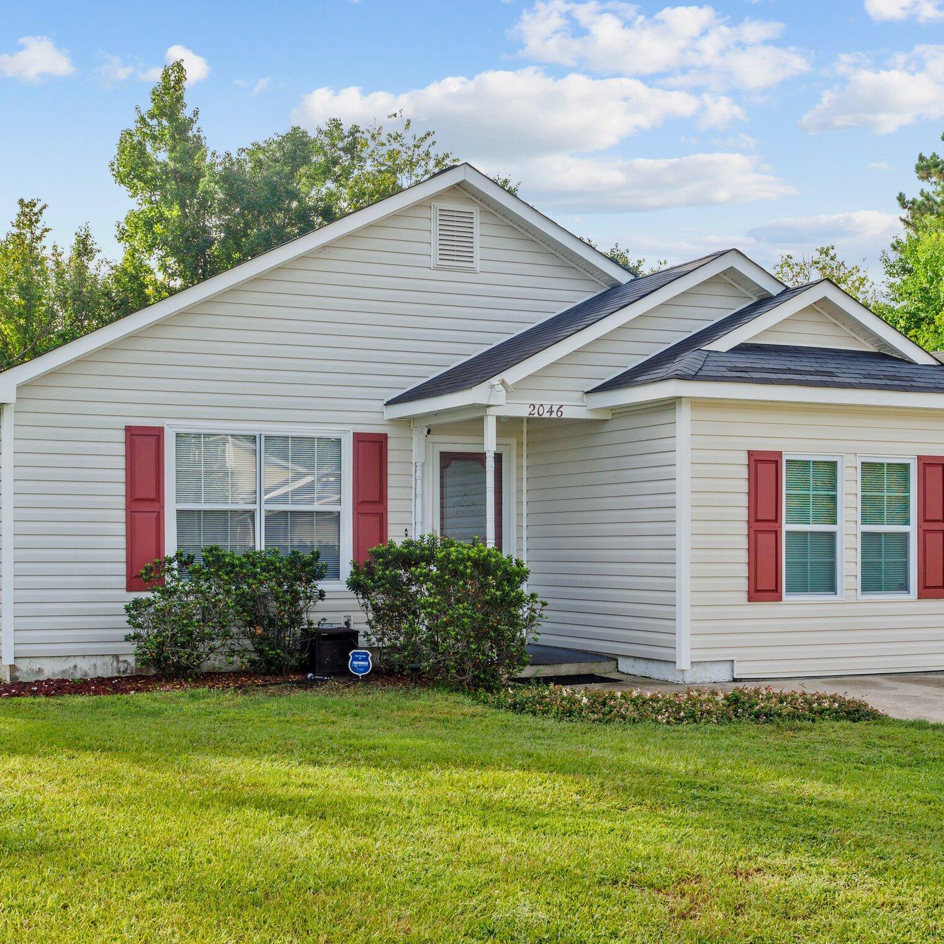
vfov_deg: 34.0
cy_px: 472
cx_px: 432
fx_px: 1543
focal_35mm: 50
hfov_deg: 34.0
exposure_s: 1/250
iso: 200
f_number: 5.6
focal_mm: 21
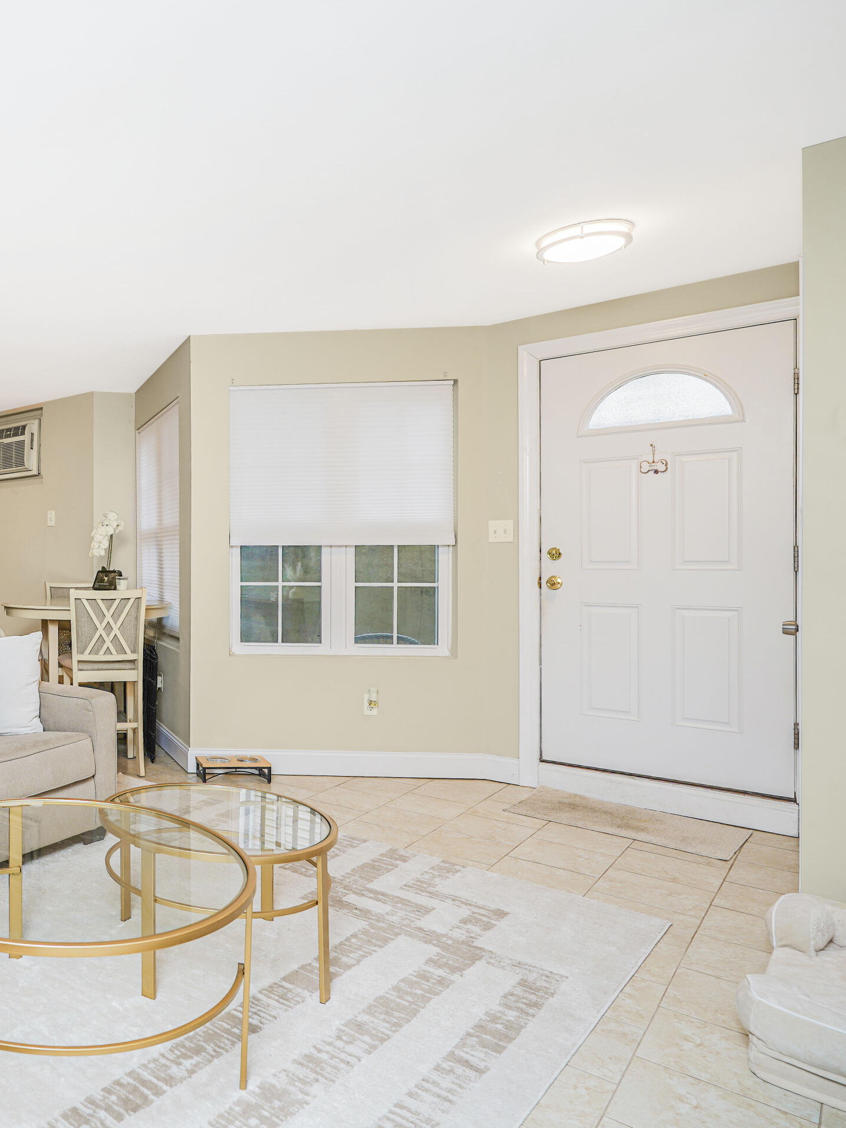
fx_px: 782
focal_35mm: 24
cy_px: 552
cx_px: -1
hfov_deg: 47.2
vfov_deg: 71.6
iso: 50
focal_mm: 16
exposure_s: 1/20
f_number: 4
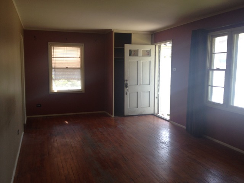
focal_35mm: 35
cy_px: 92
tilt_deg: -7.0
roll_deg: +0.1
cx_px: 122
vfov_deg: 40.7
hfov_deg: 52.6
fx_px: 247
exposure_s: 1/60
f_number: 2.4
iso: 64
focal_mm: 4.28
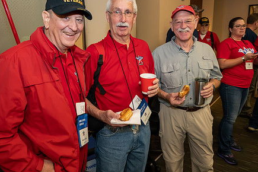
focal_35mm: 32
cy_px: 72
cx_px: 119
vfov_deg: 41.0
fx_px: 229
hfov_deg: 58.6
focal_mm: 24
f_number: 5
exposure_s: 1/160
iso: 5600
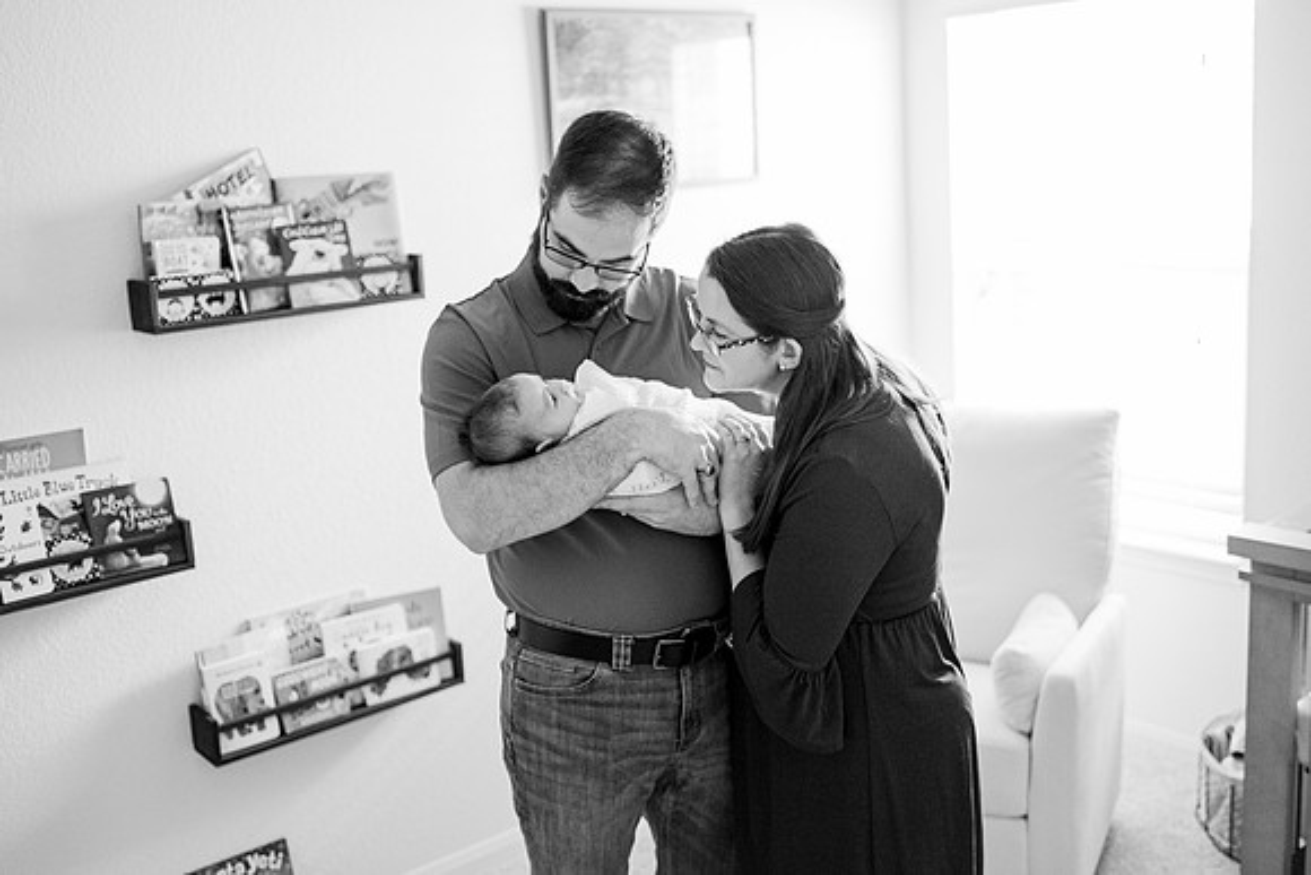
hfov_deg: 51.1
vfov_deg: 35.3
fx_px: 1373
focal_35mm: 38
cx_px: 647
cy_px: 406
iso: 800
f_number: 1.8
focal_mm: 35
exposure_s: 1/125
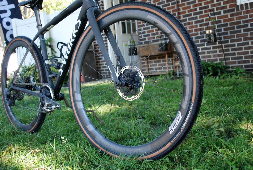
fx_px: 253
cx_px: 126
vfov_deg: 37.0
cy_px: 85
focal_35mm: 36
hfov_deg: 53.0
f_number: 4.2
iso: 400
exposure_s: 1/125
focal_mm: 24
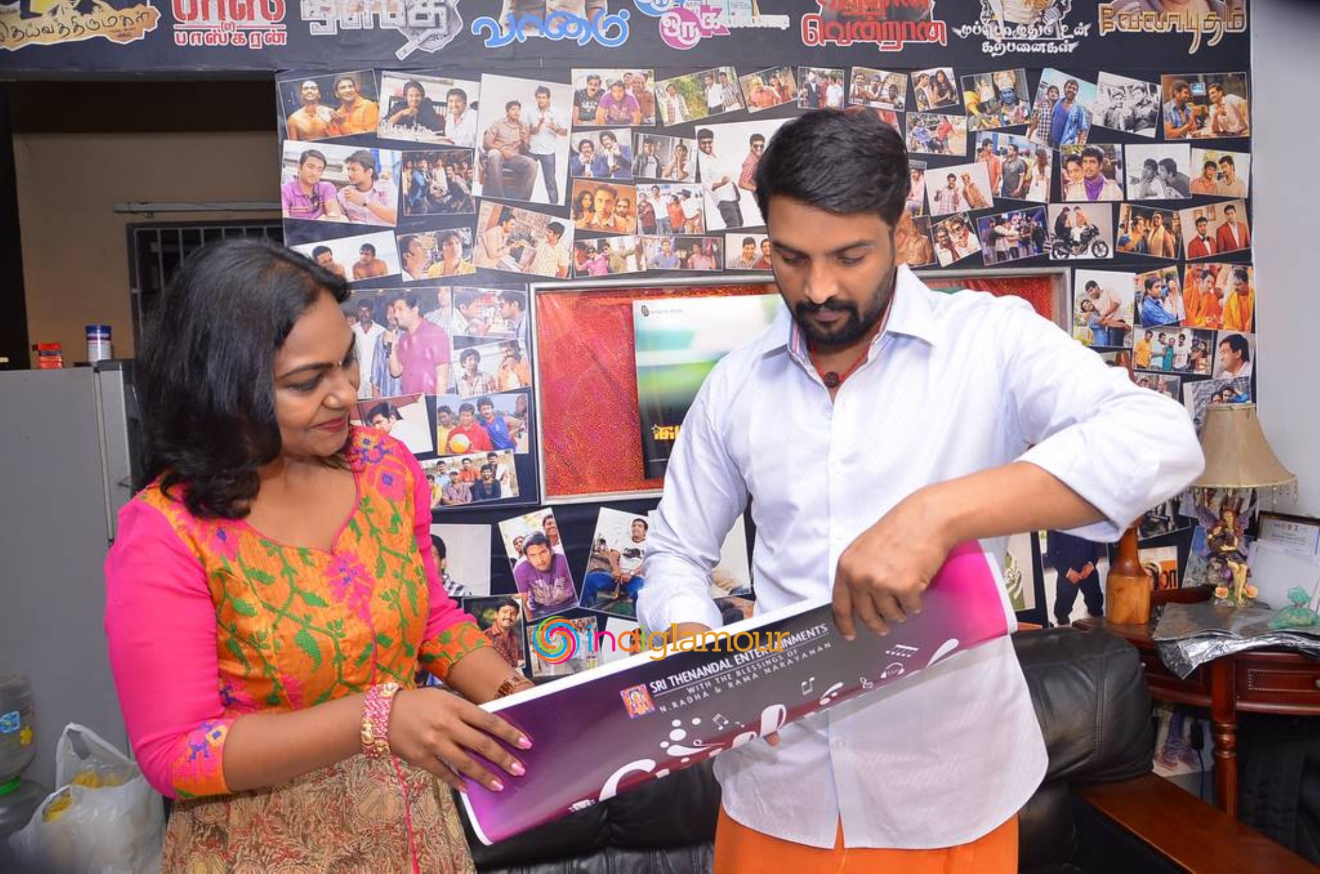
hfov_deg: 59.6
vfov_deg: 41.5
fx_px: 1153
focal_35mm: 32
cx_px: 660
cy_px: 437
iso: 800
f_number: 4
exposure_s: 1/125
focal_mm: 21
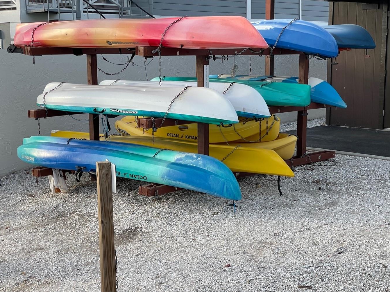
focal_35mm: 62
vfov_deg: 23.6
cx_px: 226
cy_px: 158
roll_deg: -0.2
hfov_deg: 31.1
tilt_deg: -9.2
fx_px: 698
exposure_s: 1/363
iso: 25
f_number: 2
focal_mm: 6
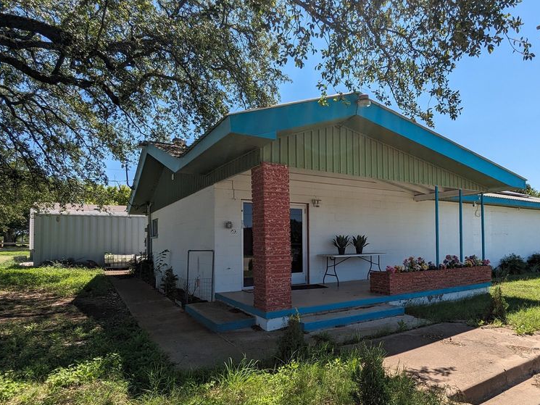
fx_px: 343
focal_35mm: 22
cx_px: 328
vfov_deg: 60.8
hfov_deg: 75.4
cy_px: 231
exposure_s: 1/1631
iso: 49
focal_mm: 2.35
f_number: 2.2
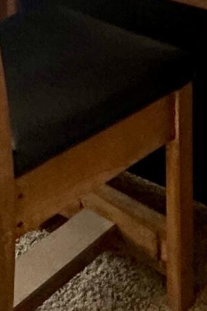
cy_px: -276
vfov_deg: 17.0
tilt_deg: +0.1
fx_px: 819
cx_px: 189
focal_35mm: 95
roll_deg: +0.5
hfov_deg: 14.3
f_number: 2.2
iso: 160
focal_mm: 2.22
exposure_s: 1/120
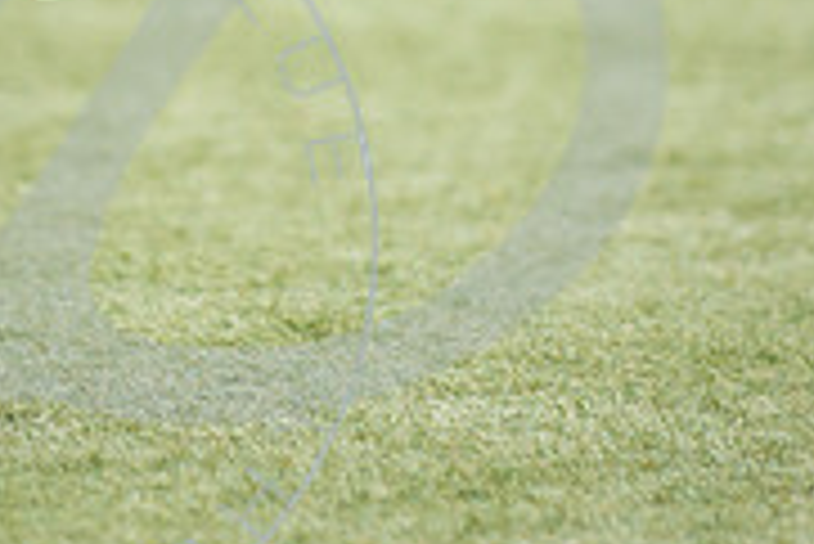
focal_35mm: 560
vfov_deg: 2.5
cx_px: 139
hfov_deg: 3.7
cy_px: -137
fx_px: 12672
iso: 640
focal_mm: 175
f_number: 2.8
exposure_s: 1/1000
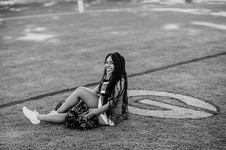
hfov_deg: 23.9
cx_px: 113
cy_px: 75
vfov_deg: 16.1
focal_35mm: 85
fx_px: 534
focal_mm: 85
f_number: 2.5
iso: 160
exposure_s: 1/1000
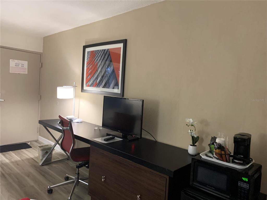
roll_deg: -2.5
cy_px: 100
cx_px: 134
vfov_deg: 53.1
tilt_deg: -0.5
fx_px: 201
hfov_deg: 67.3
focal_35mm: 26
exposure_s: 1/30
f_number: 1.8
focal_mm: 4.25
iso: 320
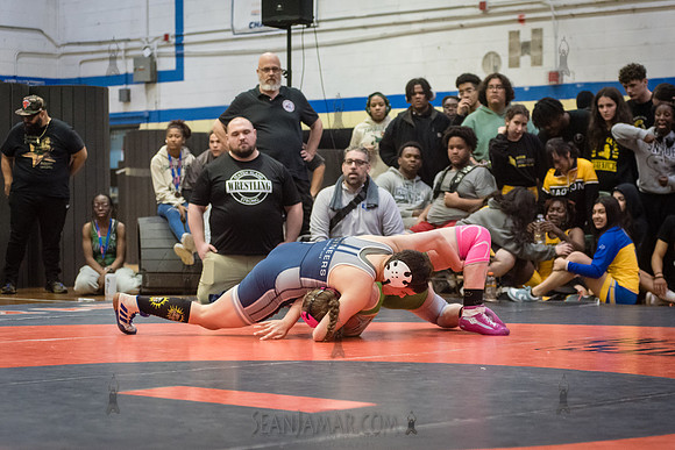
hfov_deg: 22.2
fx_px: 1722
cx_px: 384
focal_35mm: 92
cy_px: 244
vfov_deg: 14.9
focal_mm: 80
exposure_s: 1/400
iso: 8000
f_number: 3.5
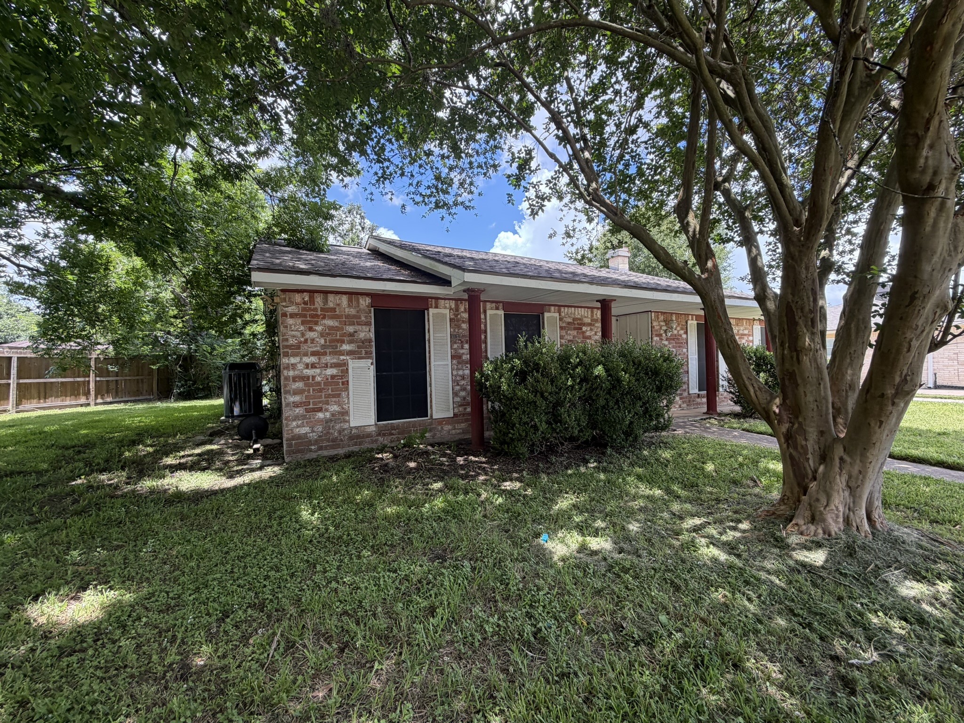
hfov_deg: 102.1
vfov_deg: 85.7
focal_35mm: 14
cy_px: 362
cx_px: 482
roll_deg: +0.9
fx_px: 390
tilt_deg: +0.0
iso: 50
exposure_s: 1/176
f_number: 2.2
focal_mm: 2.22
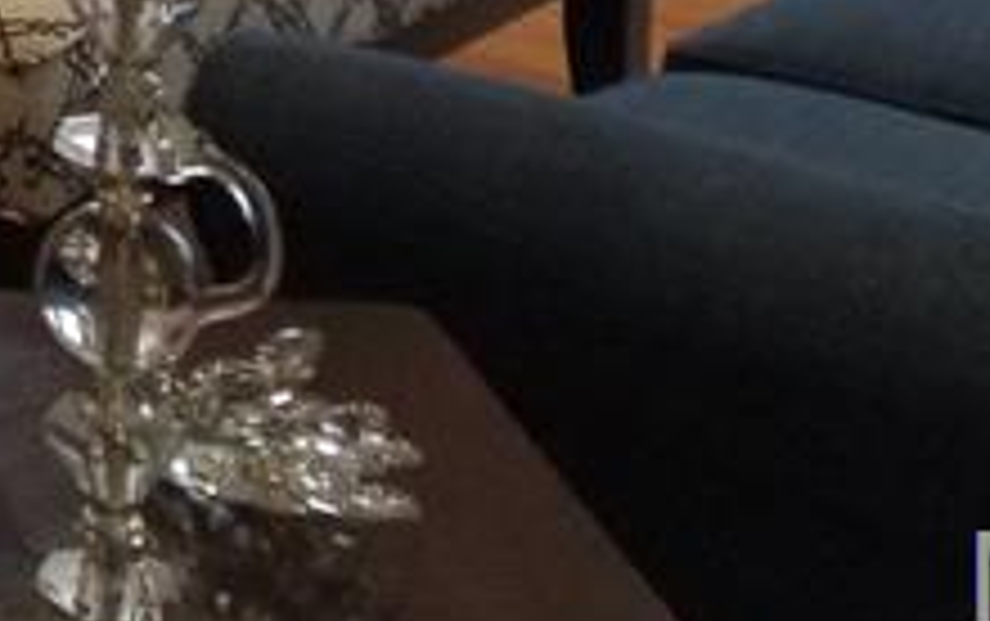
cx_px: -882
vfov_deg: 8.9
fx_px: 3457
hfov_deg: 14.1
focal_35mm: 128
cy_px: -1053
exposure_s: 1/40
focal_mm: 4.3
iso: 200
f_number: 1.7
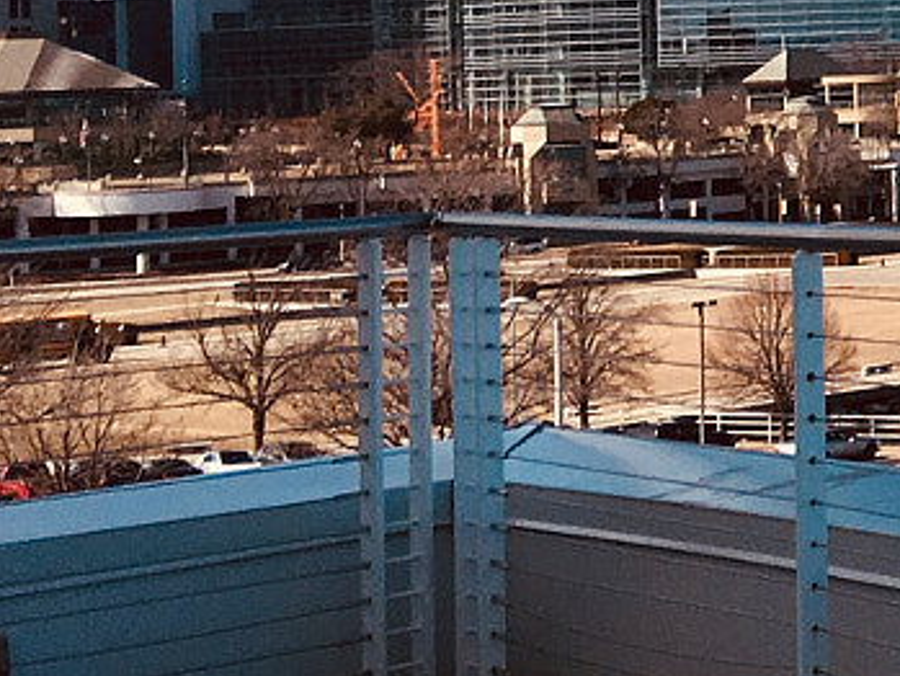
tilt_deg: +0.1
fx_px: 3459
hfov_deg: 12.6
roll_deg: +1.9
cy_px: -41
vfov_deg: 11.0
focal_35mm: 133
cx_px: 1934
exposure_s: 1/1789
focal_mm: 4.15
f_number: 2.2
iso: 25
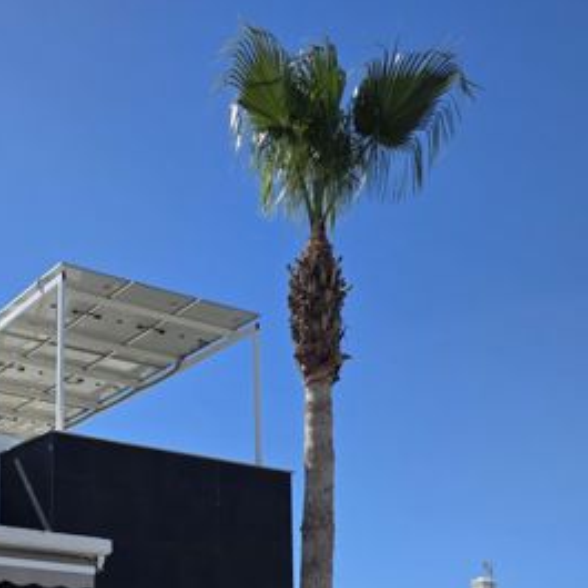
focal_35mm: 54
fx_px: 1038
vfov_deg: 30.1
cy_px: 541
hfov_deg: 29.4
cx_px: -10
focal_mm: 6.3
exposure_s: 1/6574
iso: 80
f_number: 1.7
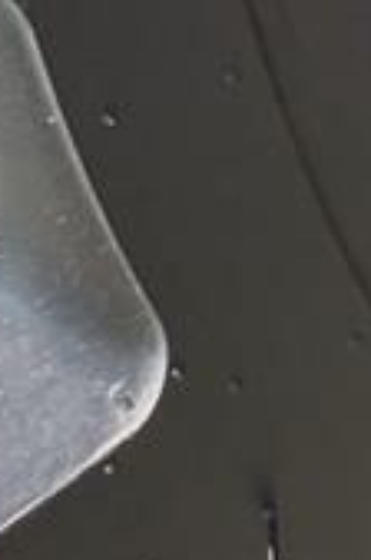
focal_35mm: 158
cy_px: -958
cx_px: 427
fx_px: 2452
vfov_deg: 10.4
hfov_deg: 8.6
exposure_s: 1/173
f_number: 1.8
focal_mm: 4.65
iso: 50
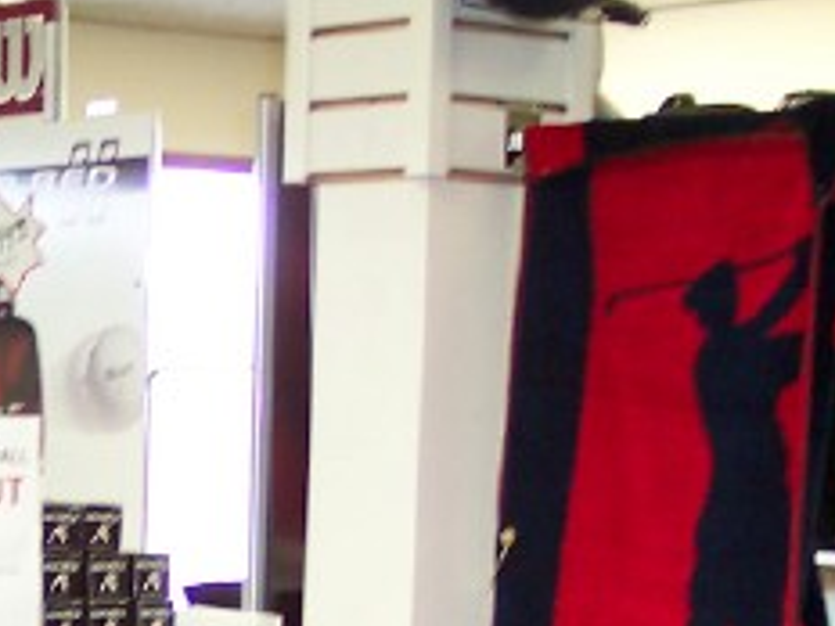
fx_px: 2919
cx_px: -79
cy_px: 892
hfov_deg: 15.8
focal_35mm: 121
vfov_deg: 11.8
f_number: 2.8
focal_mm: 8
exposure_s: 1/30
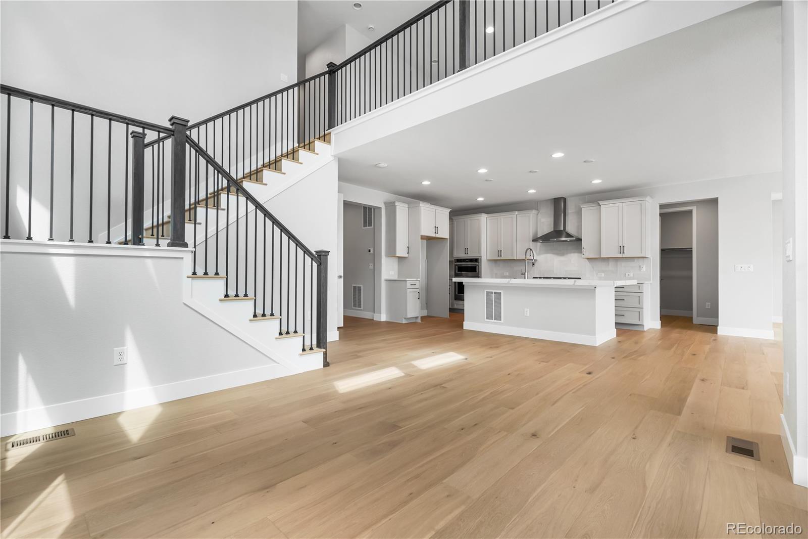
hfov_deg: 95.0
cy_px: 270
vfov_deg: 72.0
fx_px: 370
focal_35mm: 16
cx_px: 404
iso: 160
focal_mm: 16.5
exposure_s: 1/13
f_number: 8
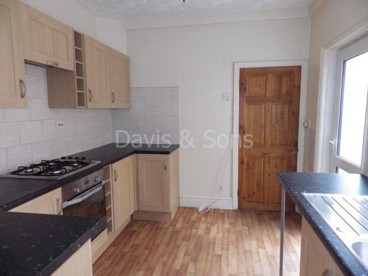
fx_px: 234
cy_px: 138
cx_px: 184
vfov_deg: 61.1
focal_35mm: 22
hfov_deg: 76.4
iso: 800
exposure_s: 1/40
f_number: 3.1
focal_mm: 4
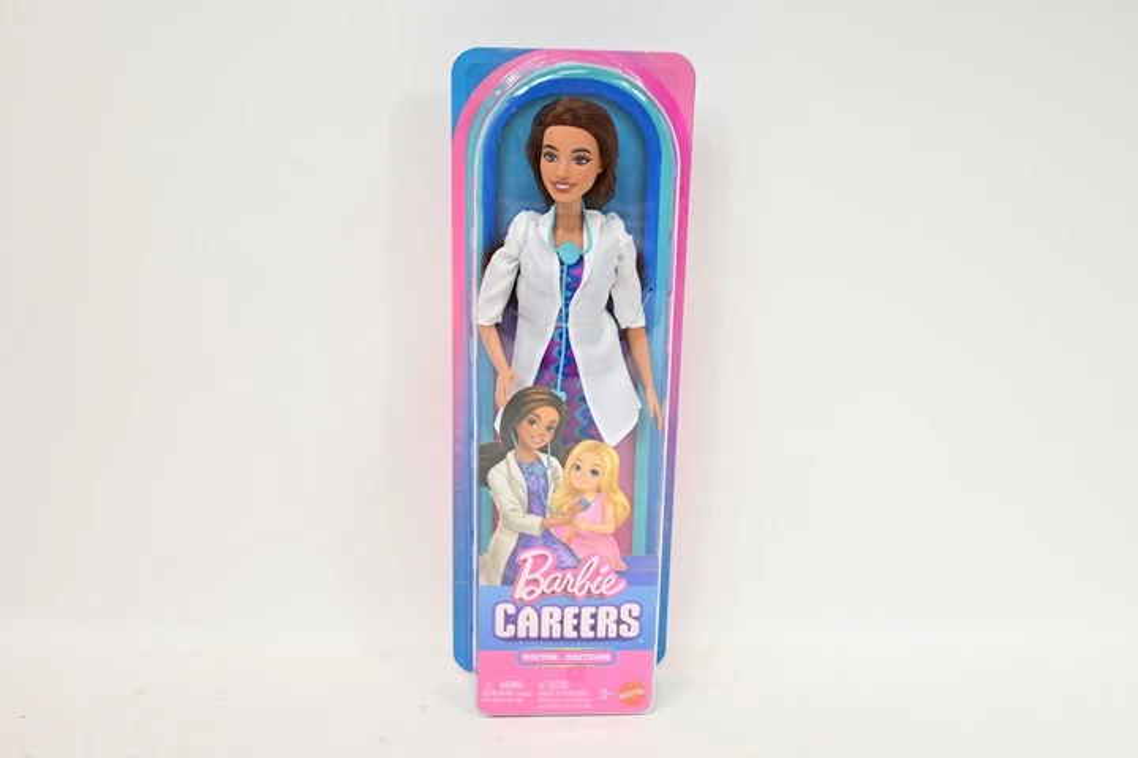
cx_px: 569
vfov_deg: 35.5
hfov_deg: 51.3
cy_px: 379
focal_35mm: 38
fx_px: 1185
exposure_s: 1/160
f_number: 4.2
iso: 400
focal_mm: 25
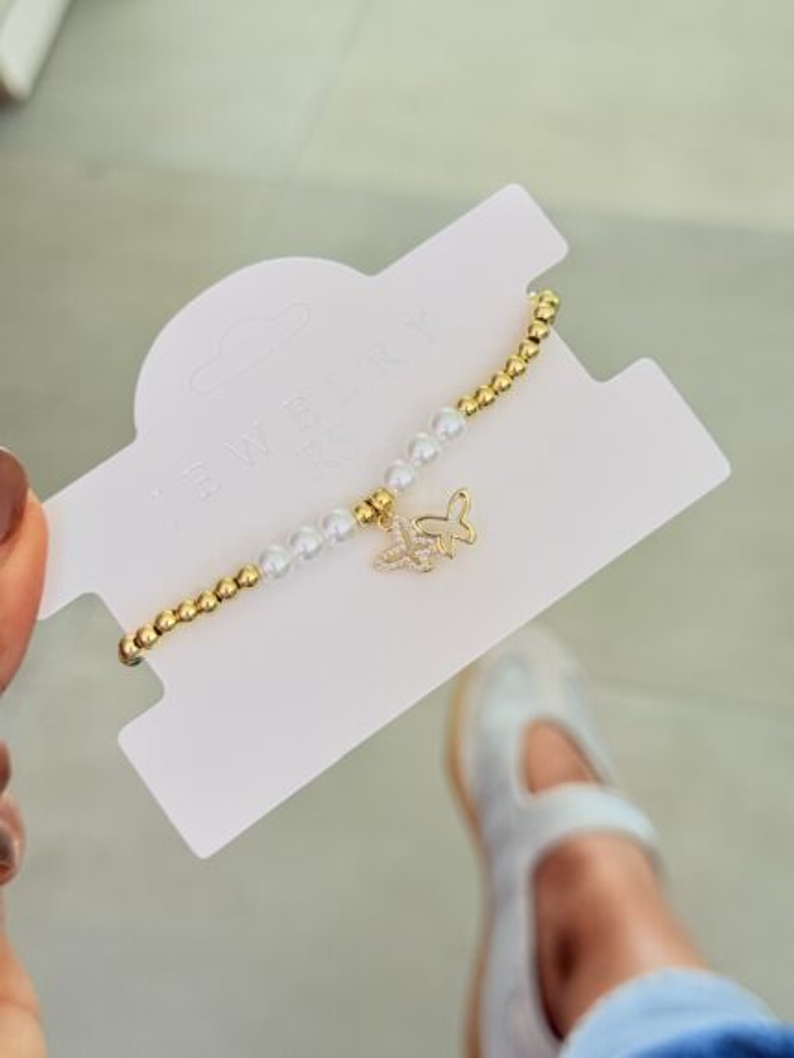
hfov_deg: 30.3
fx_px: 1467
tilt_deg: -47.9
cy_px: 529
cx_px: 397
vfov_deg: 39.6
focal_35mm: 48
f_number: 1.78
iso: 80
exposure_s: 1/60
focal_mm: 6.76
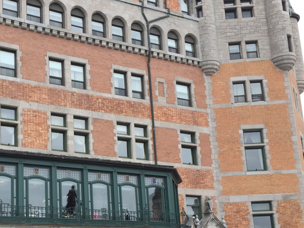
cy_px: 183
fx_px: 457
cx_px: 67
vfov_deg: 27.5
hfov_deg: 35.8
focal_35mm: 52
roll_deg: +1.6
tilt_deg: +12.6
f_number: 2.2
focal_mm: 4.15
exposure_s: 1/416
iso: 32
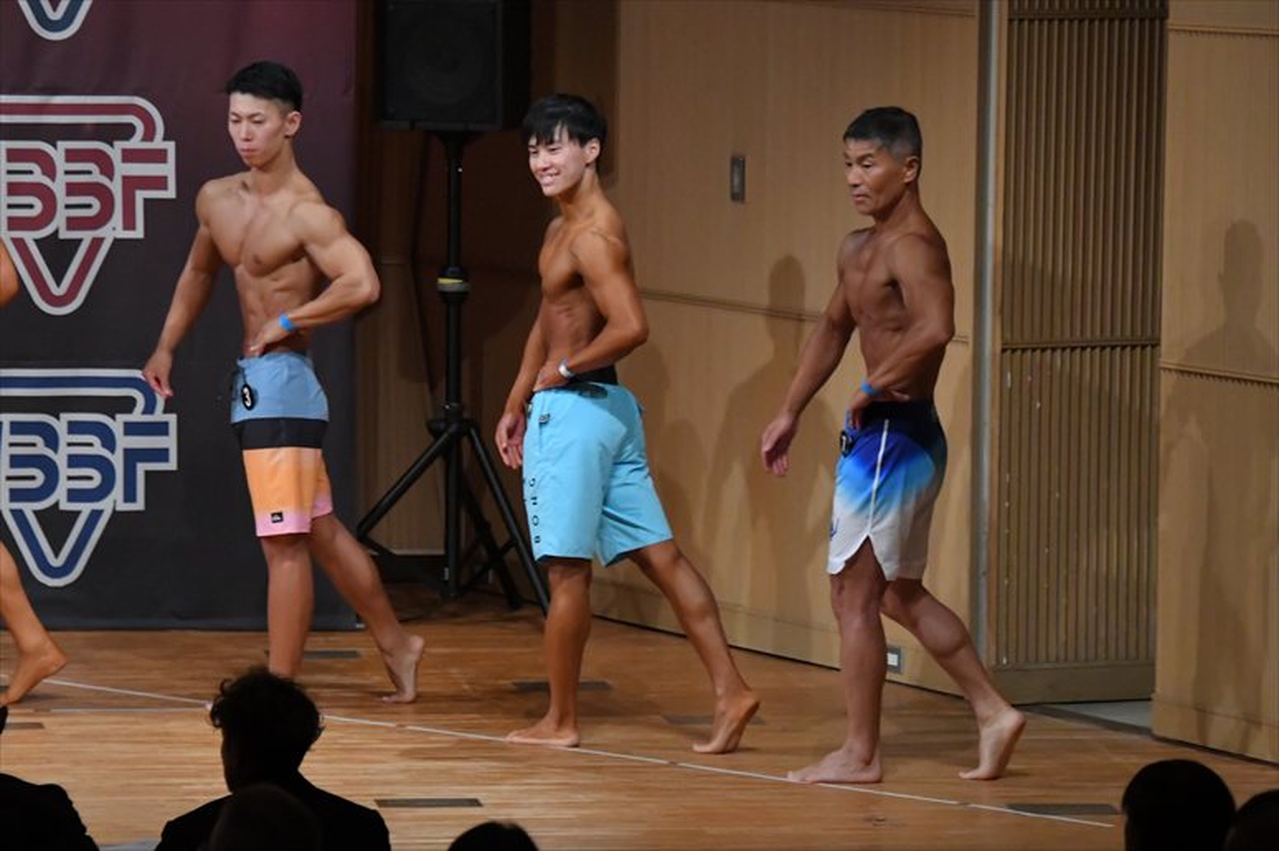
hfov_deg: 8.1
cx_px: 640
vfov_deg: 5.4
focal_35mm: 255
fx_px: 9055
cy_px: 426
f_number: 5.6
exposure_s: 1/400
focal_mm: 170
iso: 6400
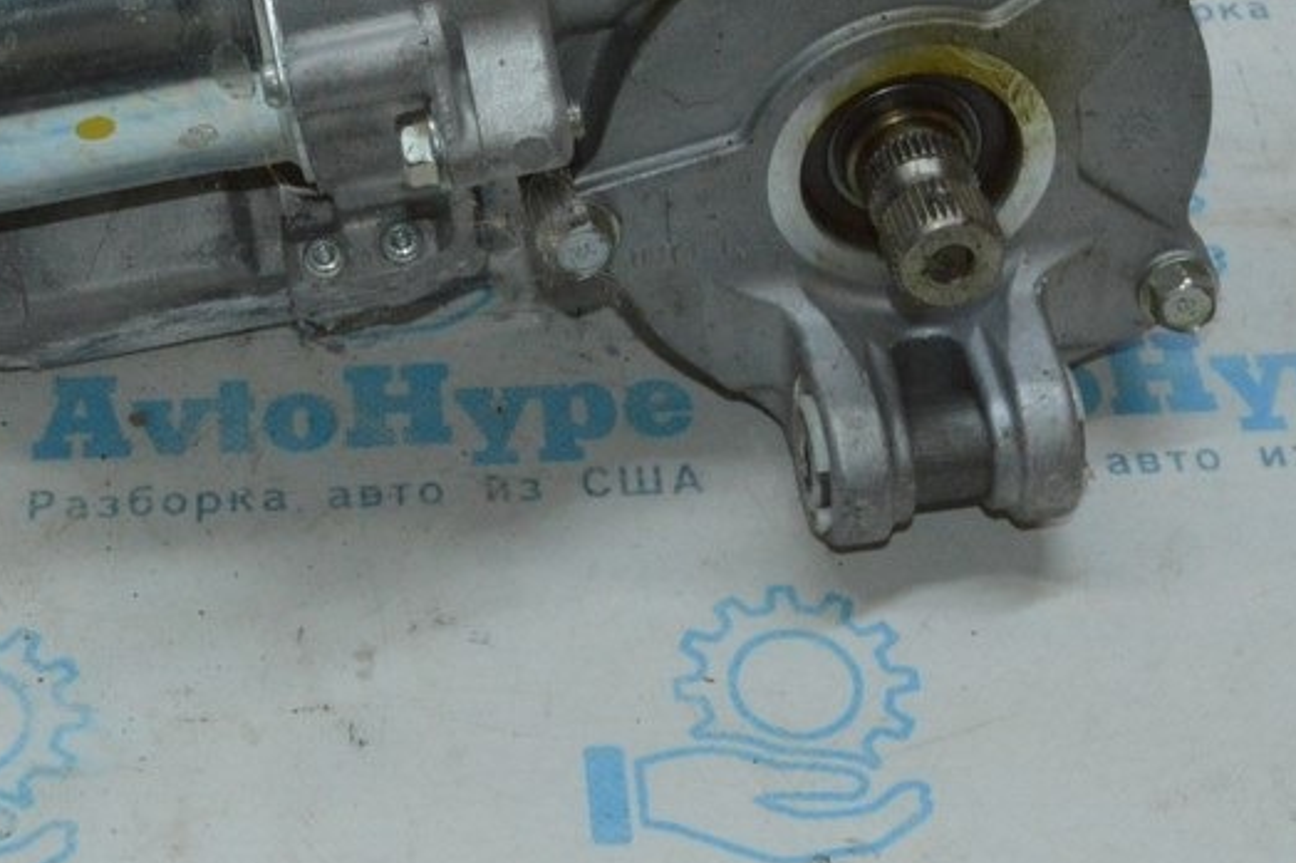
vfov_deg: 14.8
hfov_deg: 22.3
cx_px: 396
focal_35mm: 91
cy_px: 41
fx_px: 3273
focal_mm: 31
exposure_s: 1/100
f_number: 16
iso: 4000
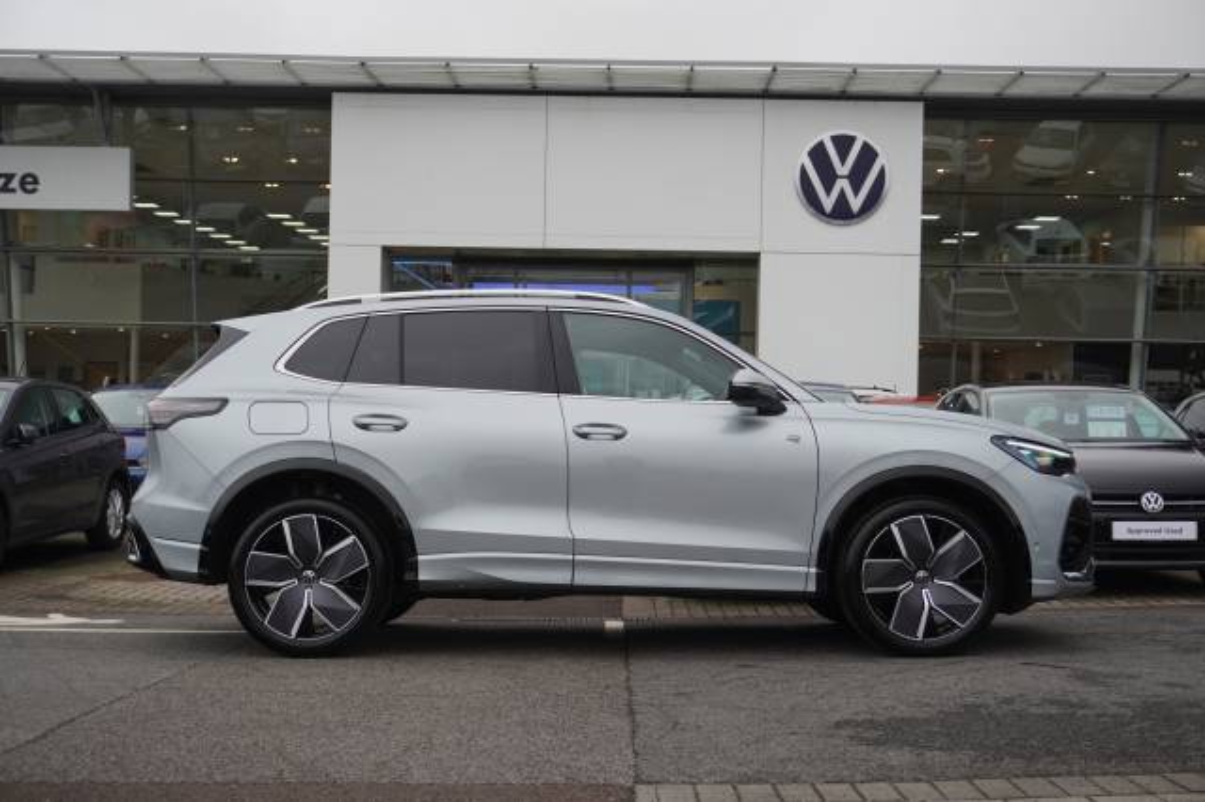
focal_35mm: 45
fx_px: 1505
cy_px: 401
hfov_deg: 43.6
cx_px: 602
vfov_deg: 29.8
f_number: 5
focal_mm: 30
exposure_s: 1/160
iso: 250
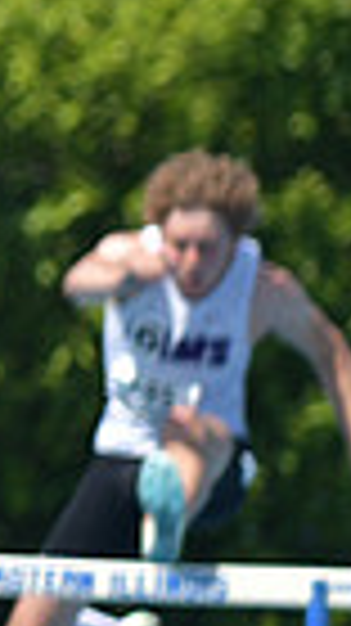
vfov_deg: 2.4
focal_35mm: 919
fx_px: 15234
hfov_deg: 1.3
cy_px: 232
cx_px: -778
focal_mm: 140
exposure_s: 1/3200
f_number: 4
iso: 200
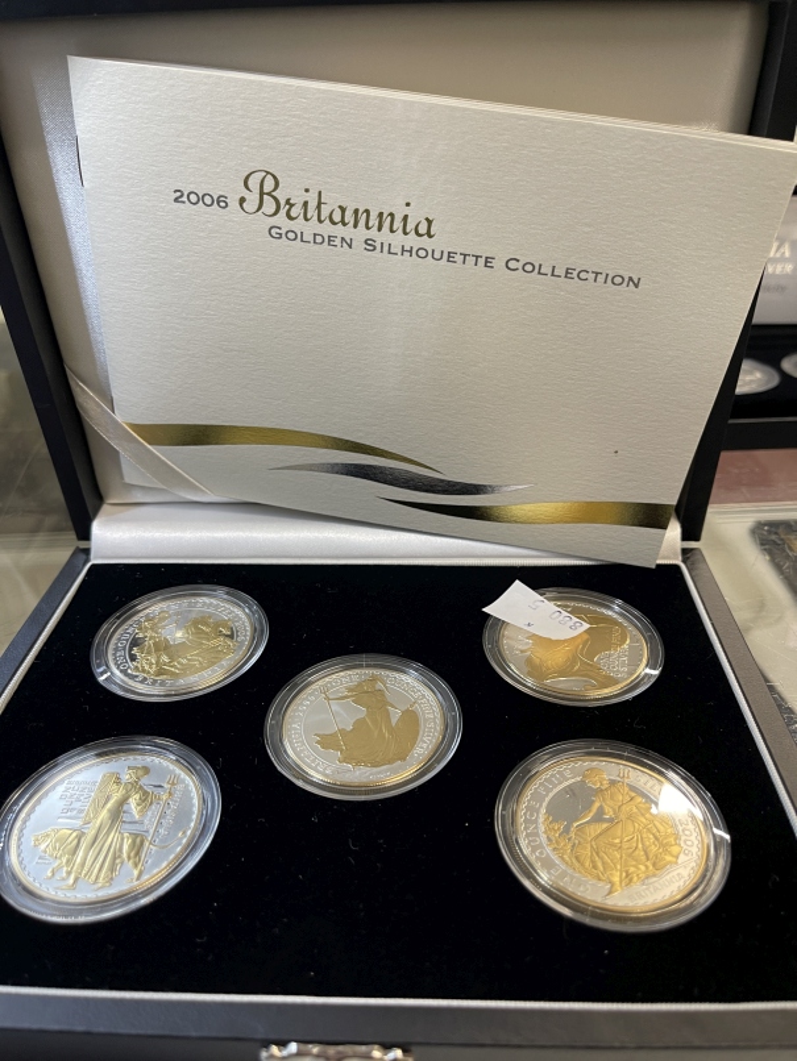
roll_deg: +1.2
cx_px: 398
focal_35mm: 26
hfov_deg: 53.1
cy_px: 530
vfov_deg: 67.3
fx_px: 798
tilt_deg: -34.2
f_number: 1.6
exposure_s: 1/50
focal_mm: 5.1
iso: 80
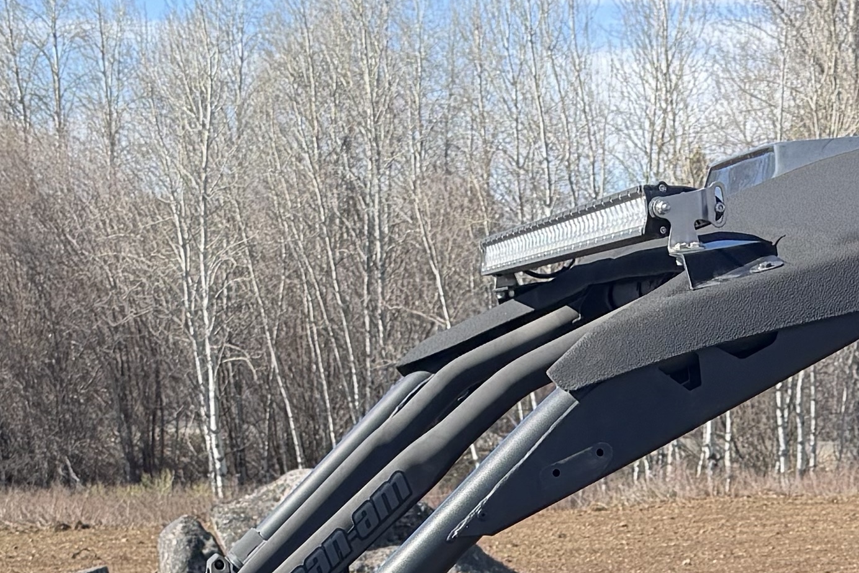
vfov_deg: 12.2
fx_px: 2458
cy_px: 1016
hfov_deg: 19.6
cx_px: 720
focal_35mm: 103
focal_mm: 6.76
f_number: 1.78
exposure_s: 1/1949
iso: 100
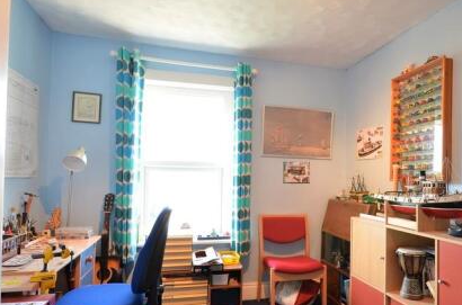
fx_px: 307
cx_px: 274
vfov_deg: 52.8
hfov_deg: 73.2
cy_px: 169
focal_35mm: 24
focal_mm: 10
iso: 400
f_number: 8
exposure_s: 1/5
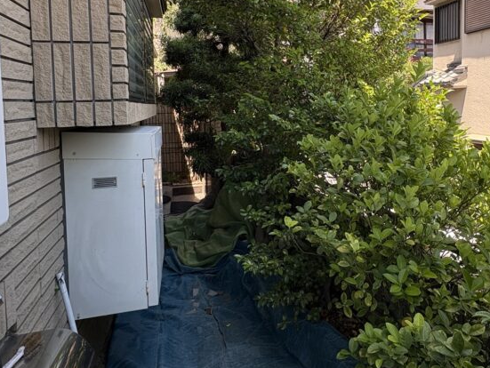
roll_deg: +1.6
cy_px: 121
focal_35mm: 26
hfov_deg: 66.9
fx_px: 368
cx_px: 283
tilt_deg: -1.0
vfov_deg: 52.1
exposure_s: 1/166
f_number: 2.2
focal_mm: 2.22
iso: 50
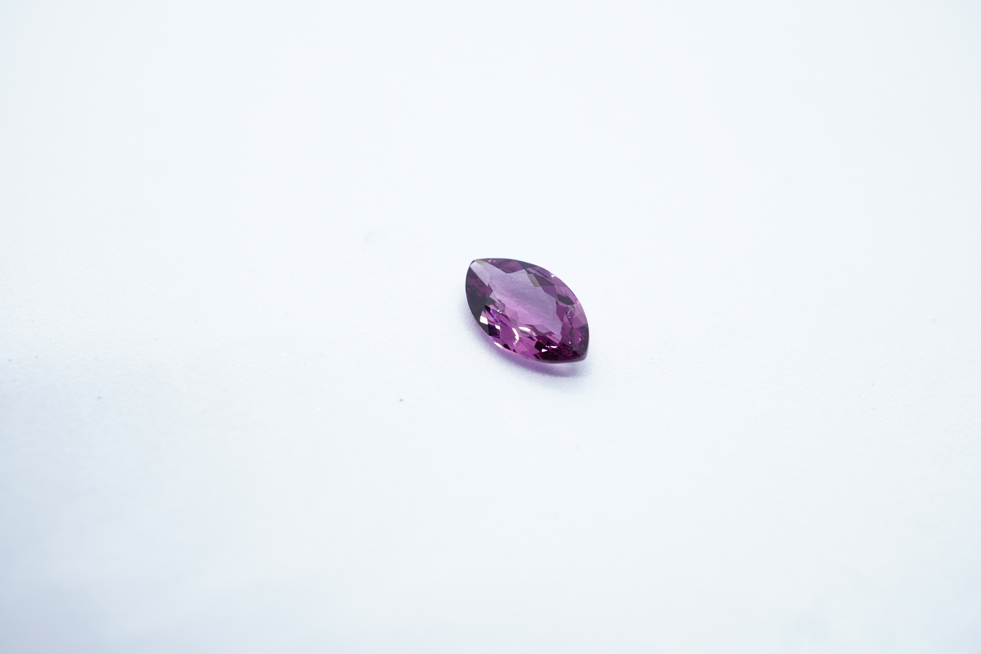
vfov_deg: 29.9
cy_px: 327
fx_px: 1226
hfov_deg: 43.6
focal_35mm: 45
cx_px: 490
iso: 640
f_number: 6.3
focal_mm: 30
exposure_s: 1/80
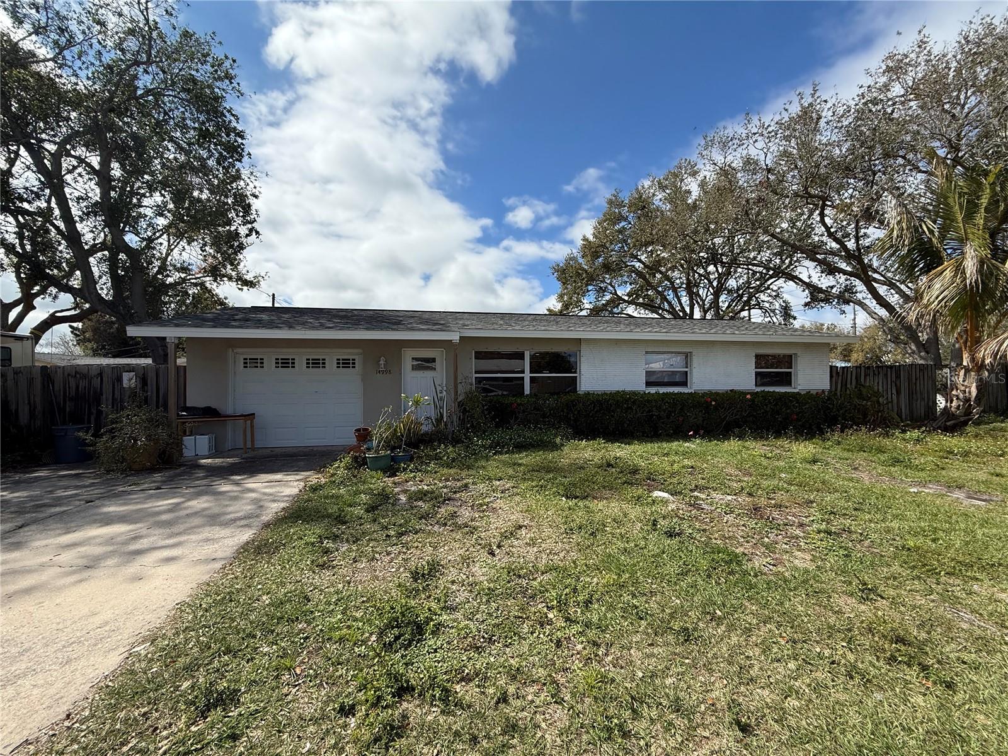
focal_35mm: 14
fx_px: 408
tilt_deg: +0.6
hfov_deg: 102.1
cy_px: 378
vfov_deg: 85.7
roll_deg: +1.2
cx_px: 504
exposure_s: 1/2717
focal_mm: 2.22
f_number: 2.2
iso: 64
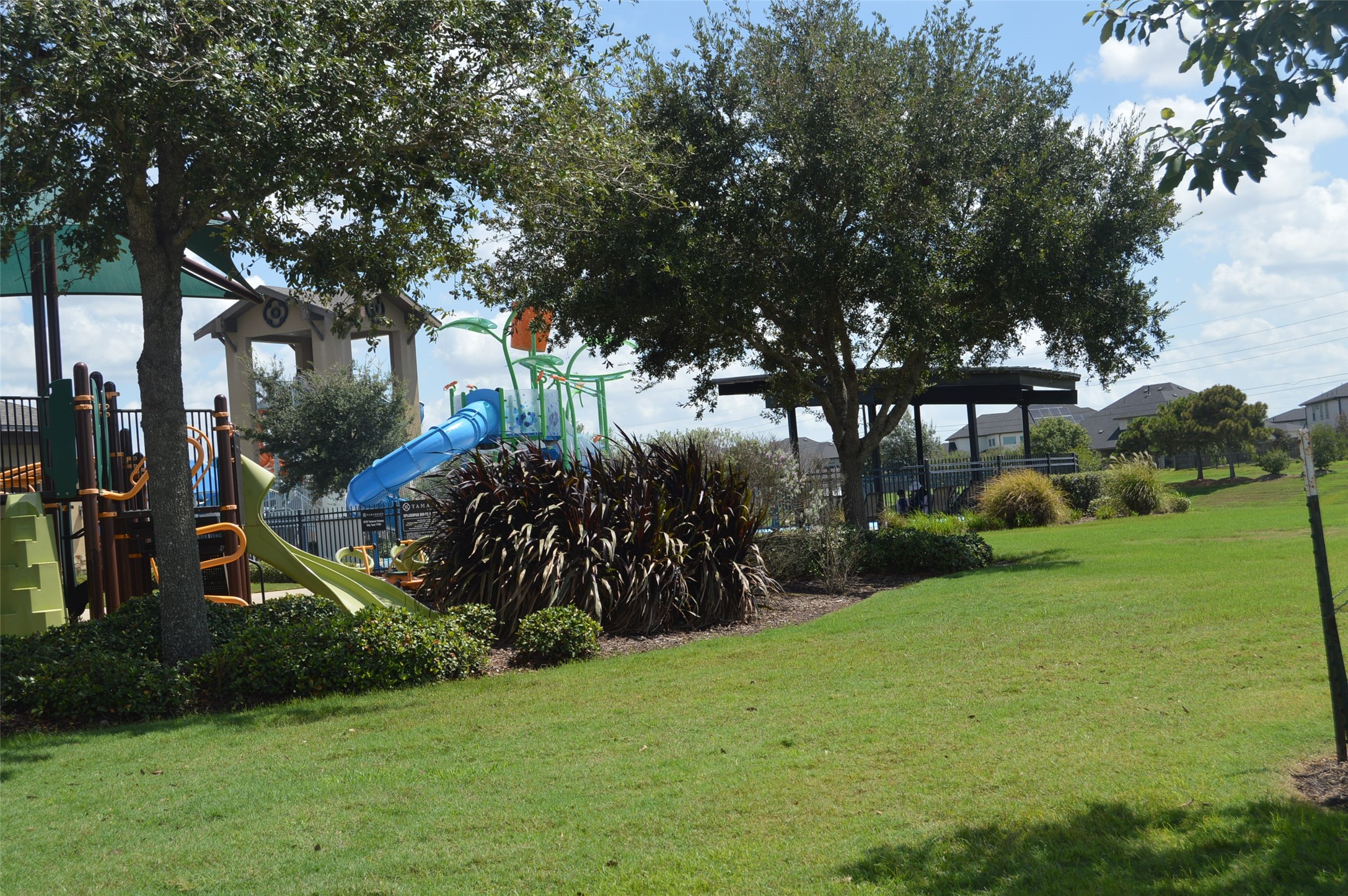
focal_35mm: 46
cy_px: 448
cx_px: 674
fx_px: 1740
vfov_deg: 28.9
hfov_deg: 42.4
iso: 100
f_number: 9
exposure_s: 1/320
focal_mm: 31
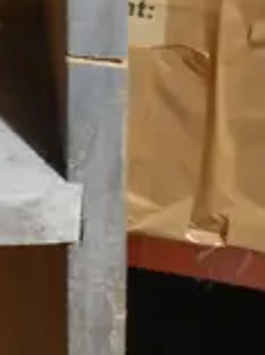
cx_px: -338
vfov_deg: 8.0
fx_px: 2528
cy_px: 393
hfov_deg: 5.8
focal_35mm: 247
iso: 800
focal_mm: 19
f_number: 4.1
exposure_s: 1/60
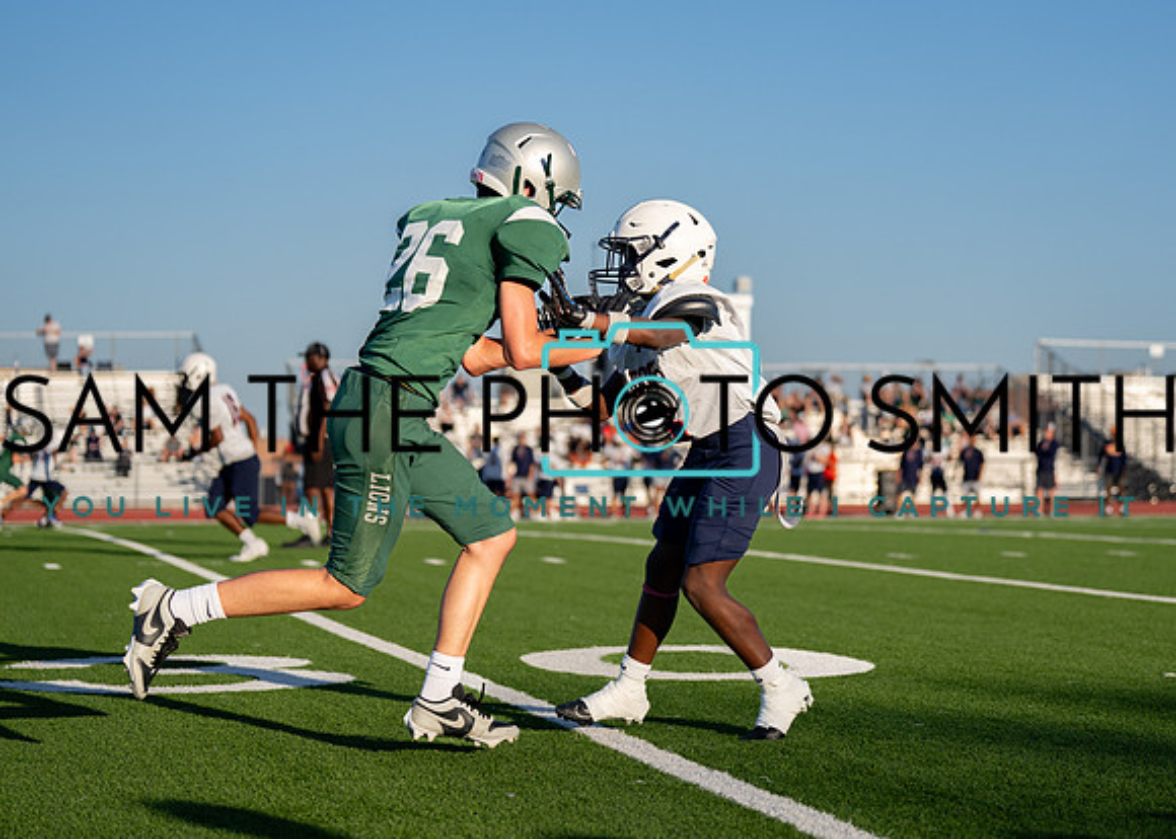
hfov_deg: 24.2
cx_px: 695
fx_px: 2734
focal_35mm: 82
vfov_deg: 17.5
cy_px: 398
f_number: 2.8
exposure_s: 1/4000
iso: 200
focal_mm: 70
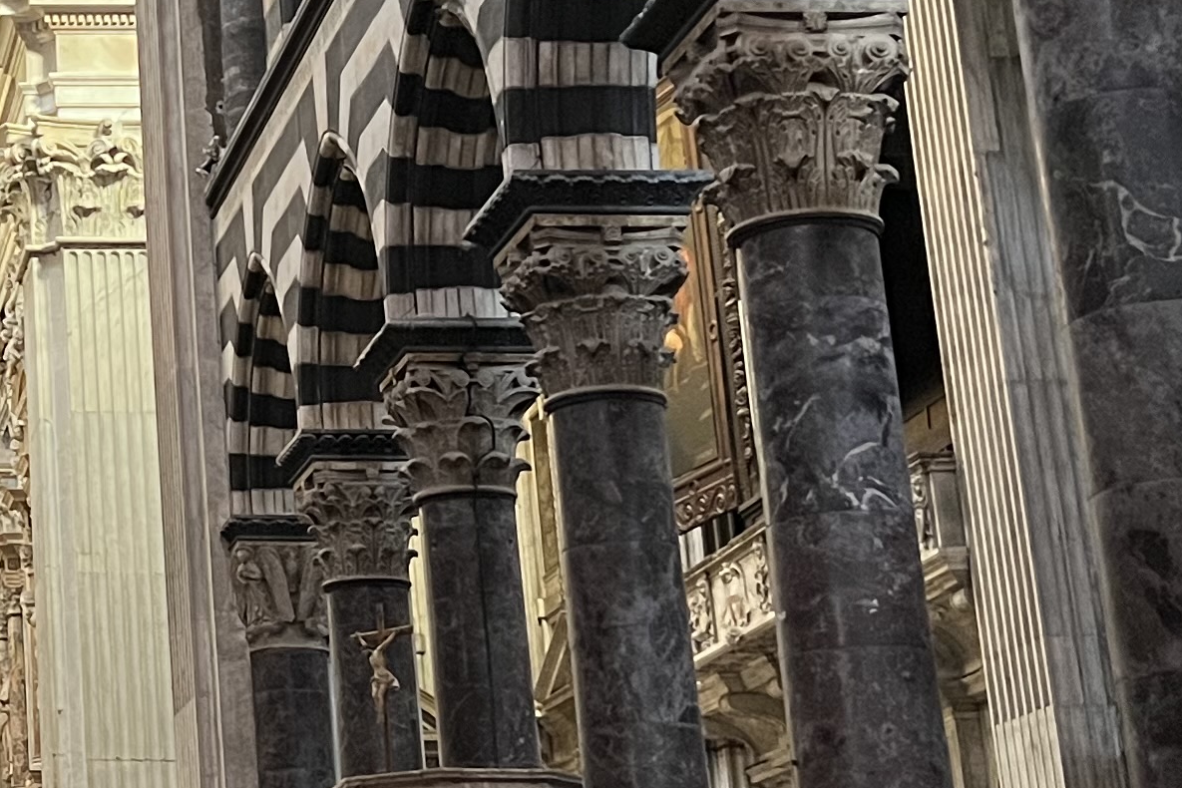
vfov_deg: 14.8
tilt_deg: +18.9
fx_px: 3020
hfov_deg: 20.3
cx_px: -336
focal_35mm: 92
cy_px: 173
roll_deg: +0.1
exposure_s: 1/60
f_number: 1.5
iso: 500
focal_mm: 5.7
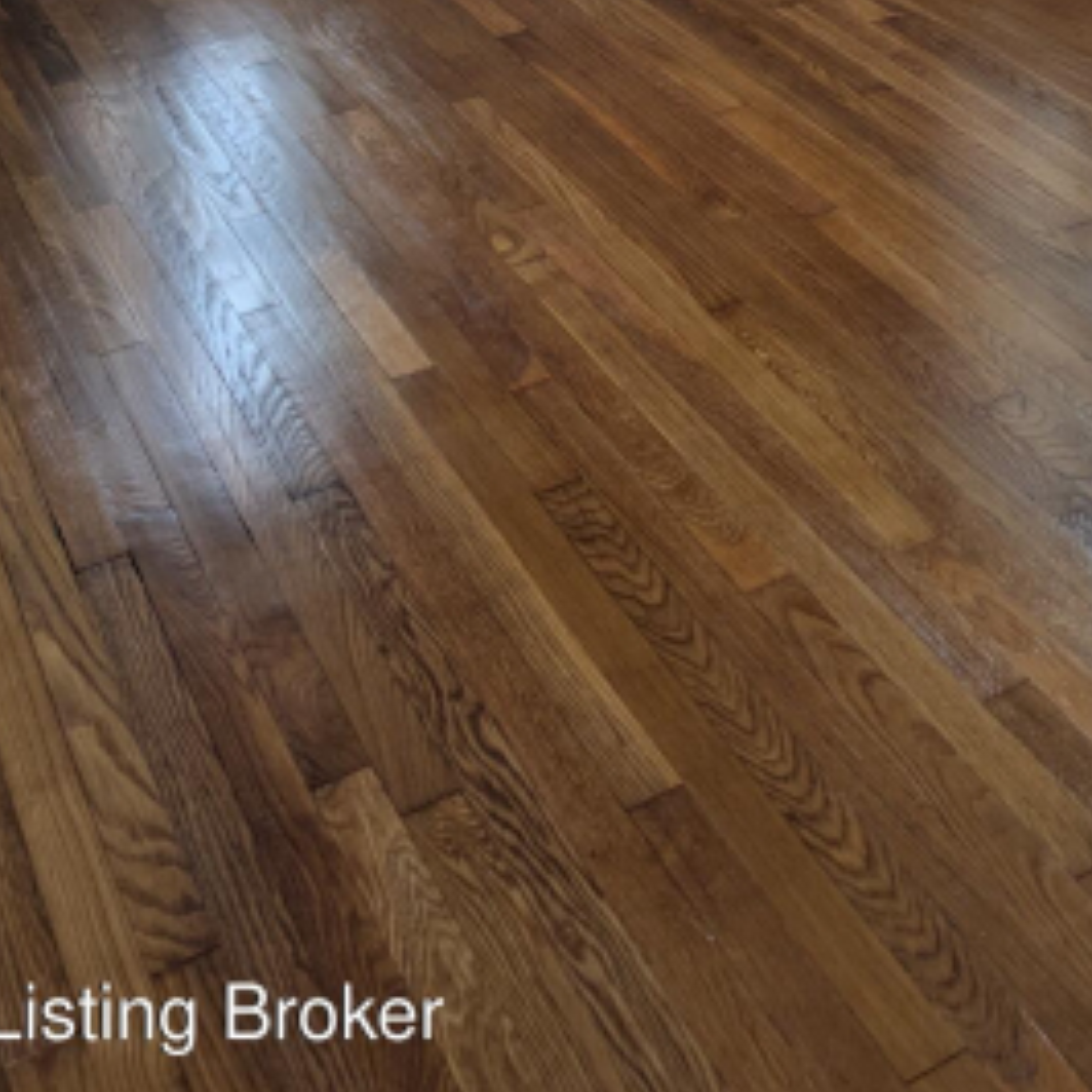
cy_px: -226
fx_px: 1892
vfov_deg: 28.1
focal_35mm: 53
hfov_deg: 31.9
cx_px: 751
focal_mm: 6.81
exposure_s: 1/59.9
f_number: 1.85
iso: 43
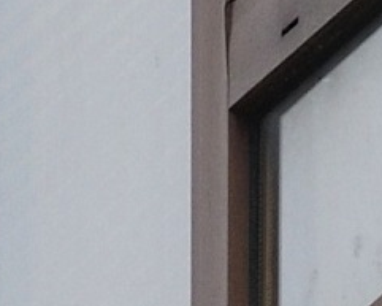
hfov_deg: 0.6
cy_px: -143
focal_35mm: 3438
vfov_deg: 0.5
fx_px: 38885
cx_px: 713
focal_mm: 420
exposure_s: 1/1600
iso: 220
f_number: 5.6
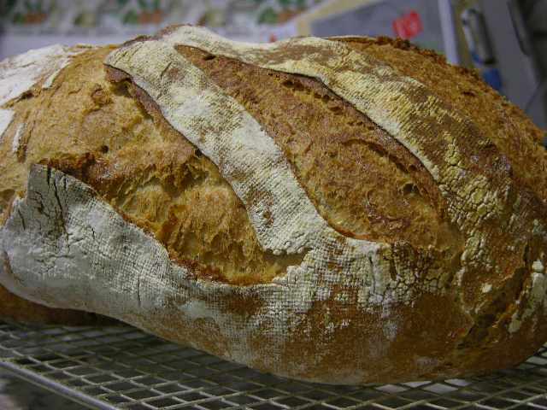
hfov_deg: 26.3
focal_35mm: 74
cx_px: 274
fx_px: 1169
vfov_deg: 19.9
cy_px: 205
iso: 58
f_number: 3.3
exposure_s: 1/4.3
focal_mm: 18.8
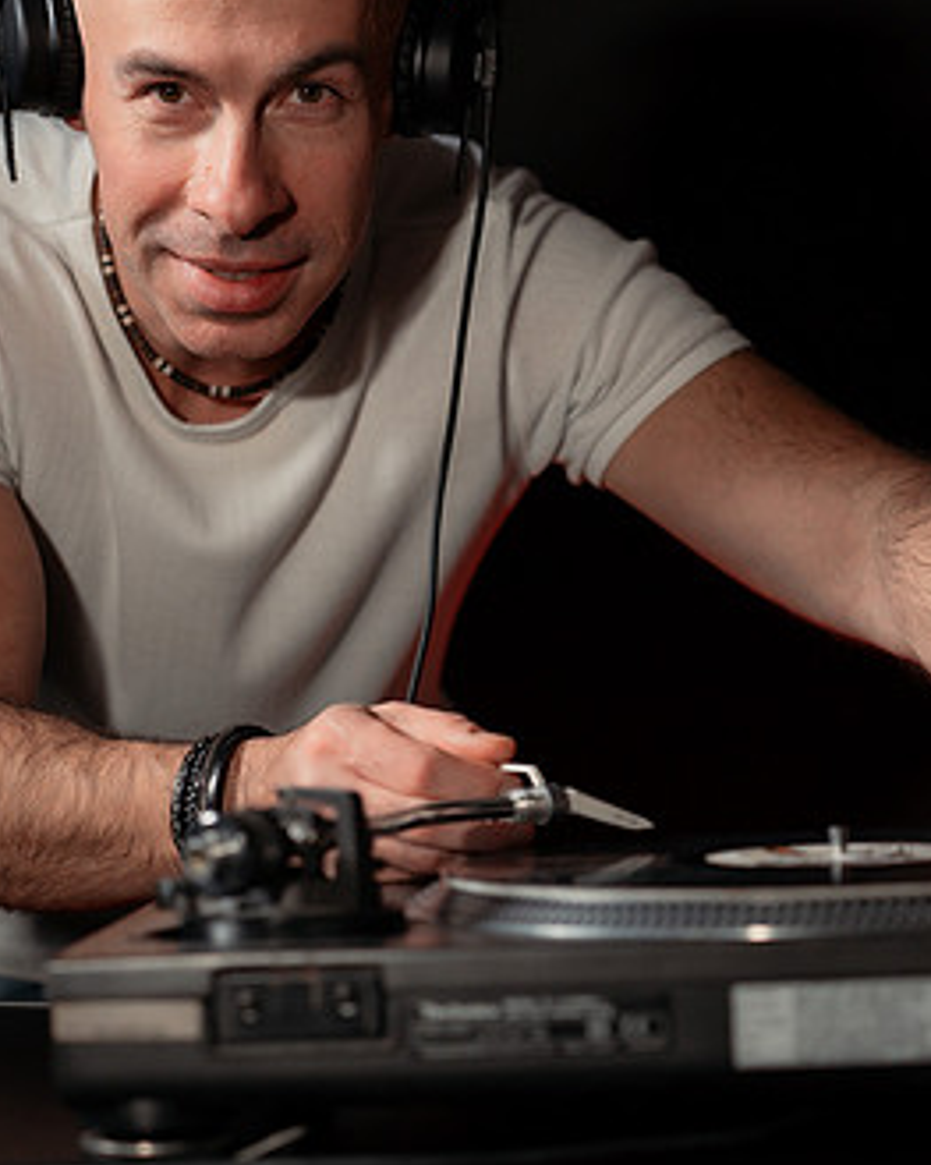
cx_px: 474
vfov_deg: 15.5
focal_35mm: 124
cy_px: 503
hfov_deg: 12.4
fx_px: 4273
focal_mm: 75
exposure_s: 1/125
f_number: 2.8
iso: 400
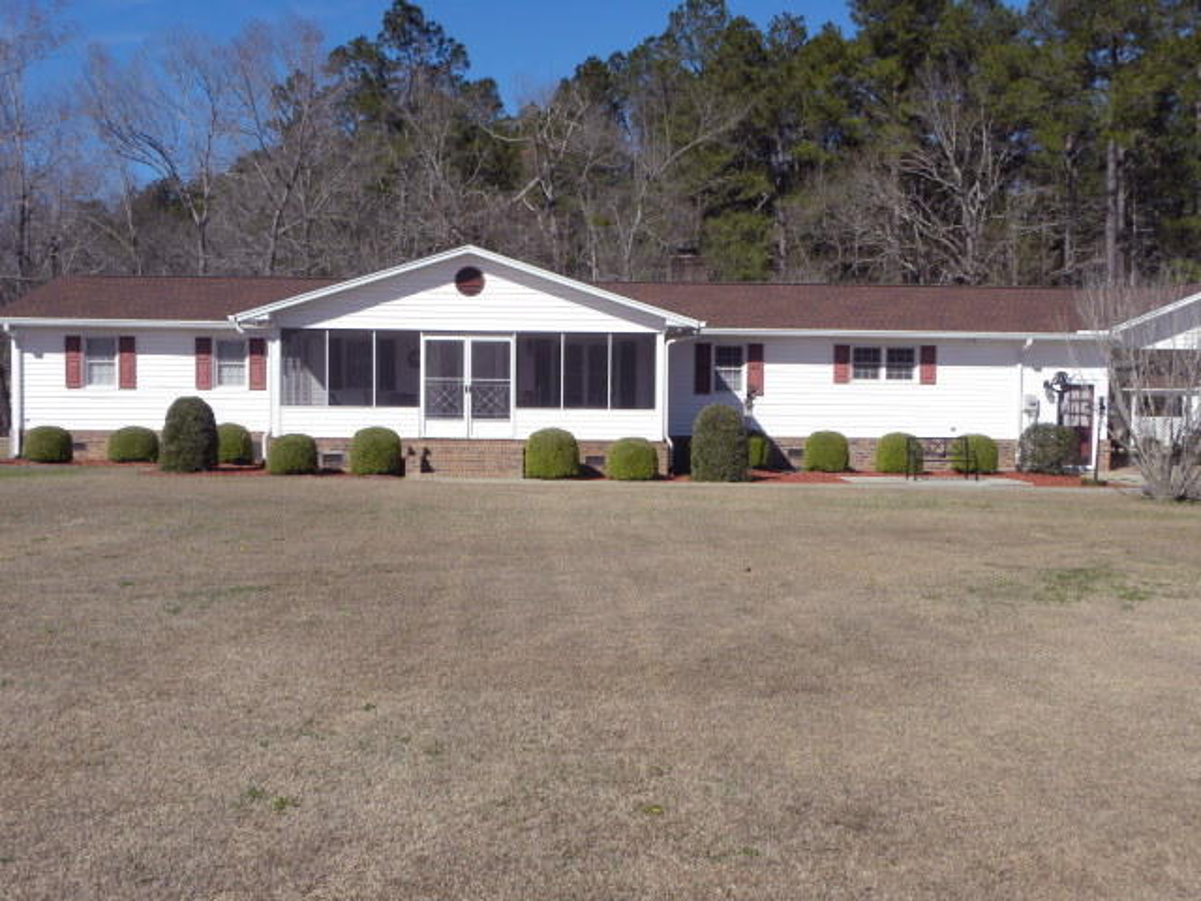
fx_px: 1284
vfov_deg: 38.7
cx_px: 600
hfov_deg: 50.1
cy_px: 450
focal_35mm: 37
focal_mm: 6.6
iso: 64
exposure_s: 1/398
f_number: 6.3
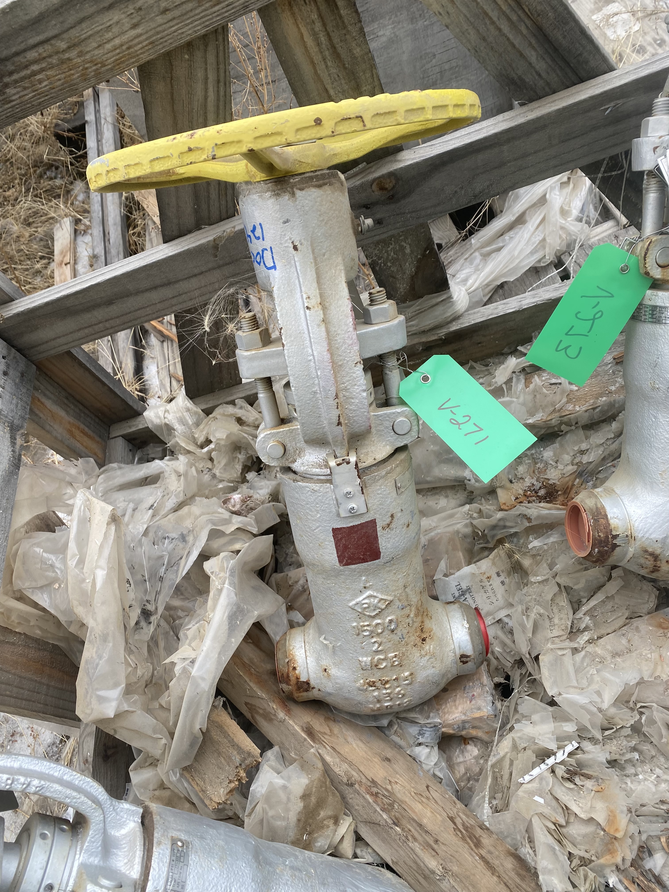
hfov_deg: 53.0
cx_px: 334
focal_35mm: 26
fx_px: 670
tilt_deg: -53.0
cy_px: 446
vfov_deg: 67.3
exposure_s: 1/379
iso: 32
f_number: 1.8
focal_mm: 4.25
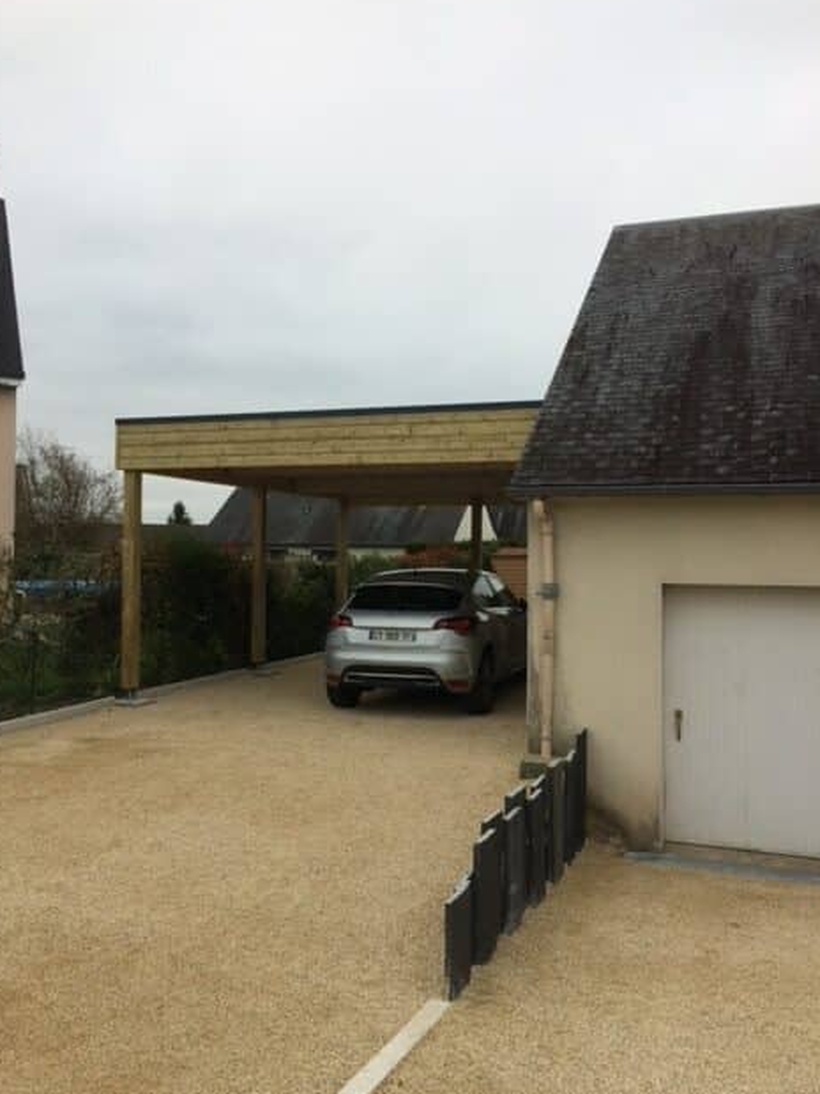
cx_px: 412
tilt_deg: +1.1
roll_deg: +0.2
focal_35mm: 30
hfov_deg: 46.8
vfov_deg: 60.0
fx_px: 948
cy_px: 541
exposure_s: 1/342
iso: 32
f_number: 2.2
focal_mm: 4.15
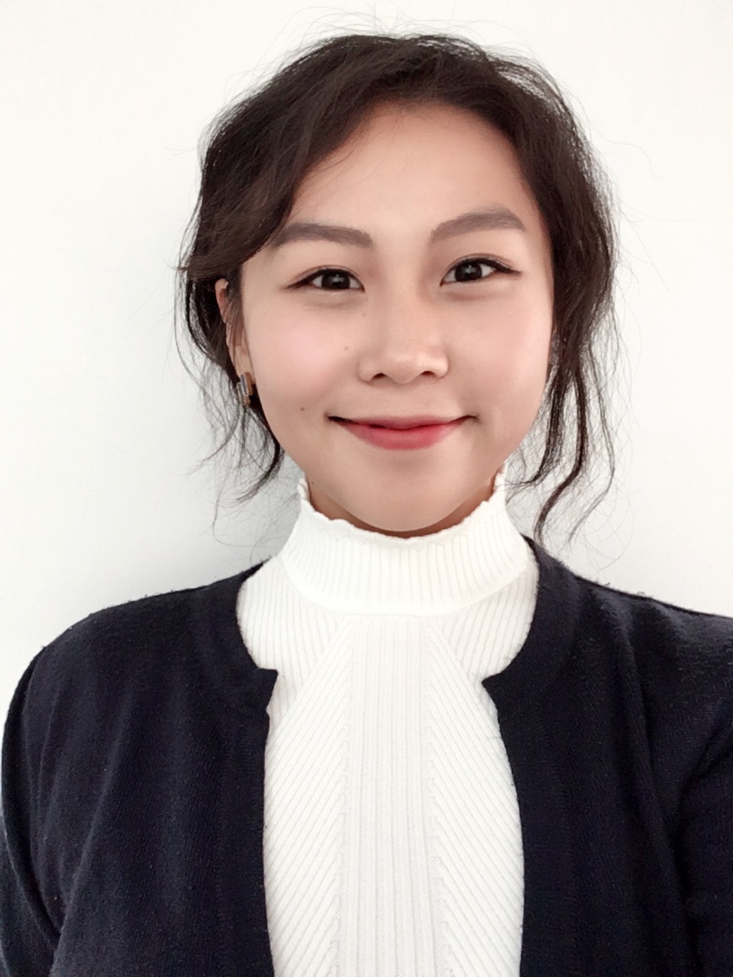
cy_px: 488
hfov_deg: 45.4
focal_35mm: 31
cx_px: 366
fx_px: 875
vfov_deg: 58.4
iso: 80
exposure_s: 1/30
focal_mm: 2.15
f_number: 2.4
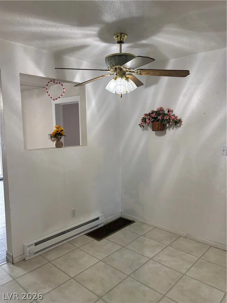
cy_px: 152
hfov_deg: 53.1
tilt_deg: -5.3
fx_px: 227
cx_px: 114
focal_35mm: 26
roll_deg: +1.3
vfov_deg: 67.3
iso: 160
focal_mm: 5.96
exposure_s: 1/120
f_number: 1.6
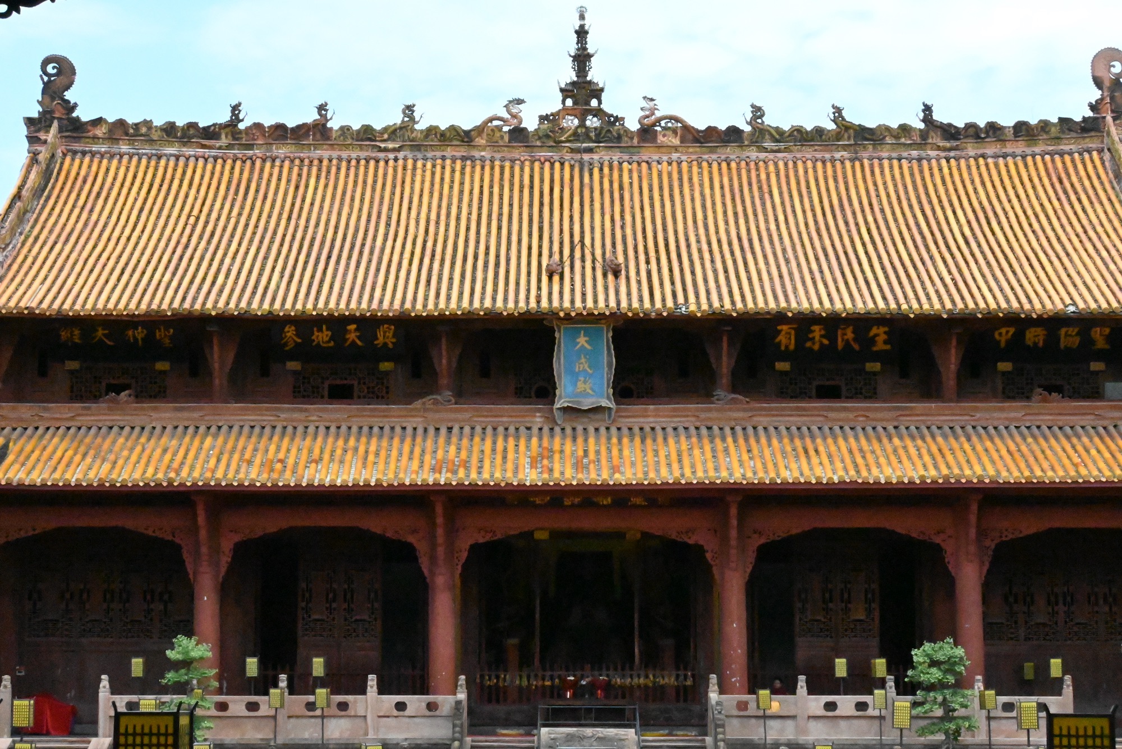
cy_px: 374
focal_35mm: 75
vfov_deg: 18.2
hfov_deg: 27.0
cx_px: 561
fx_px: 2338
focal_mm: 50
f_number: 20
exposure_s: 1/4000
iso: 28800
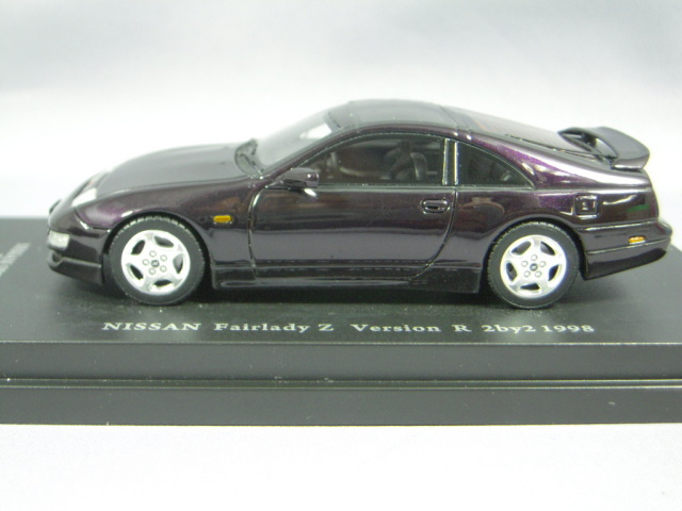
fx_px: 985
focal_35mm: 50
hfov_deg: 38.2
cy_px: 256
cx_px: 341
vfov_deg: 29.1
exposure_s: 1/30
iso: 400
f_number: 3.5
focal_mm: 8.9
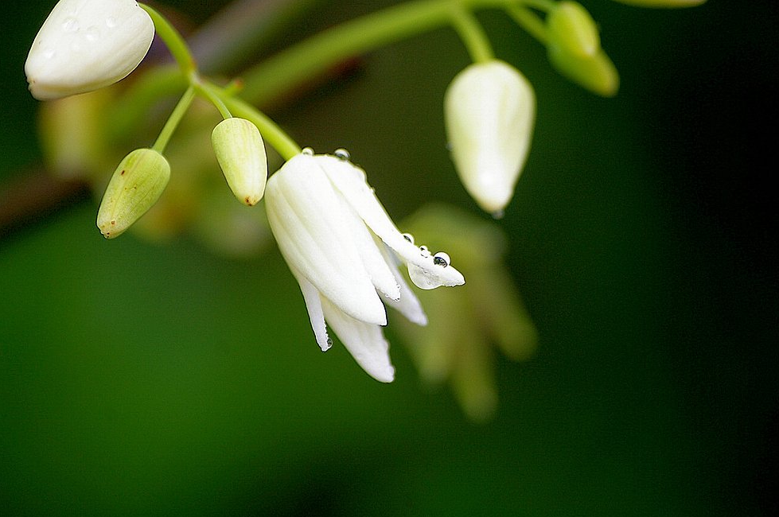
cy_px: 270
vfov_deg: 4.6
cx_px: 391
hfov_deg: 6.9
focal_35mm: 298
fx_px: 6440
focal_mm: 190
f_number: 4.5
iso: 200
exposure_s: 1/200
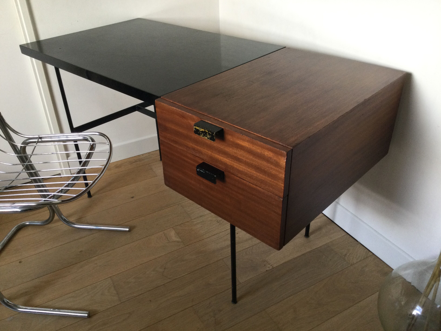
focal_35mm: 31
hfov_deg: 58.4
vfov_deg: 45.4
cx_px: 220
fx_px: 395
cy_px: 166
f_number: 2.4
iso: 80
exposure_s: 1/33
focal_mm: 3.3
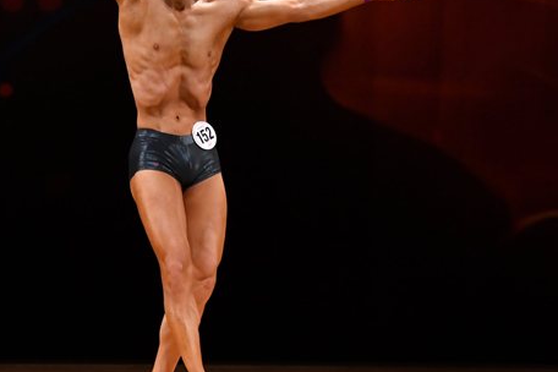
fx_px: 5921
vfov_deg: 3.6
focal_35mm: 382
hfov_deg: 5.4
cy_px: 162
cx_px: 216
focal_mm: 150
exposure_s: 1/400
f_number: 5.6
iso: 3200
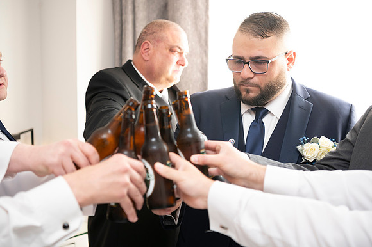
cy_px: 124
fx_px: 496
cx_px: 186
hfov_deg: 41.1
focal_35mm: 48
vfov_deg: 28.0
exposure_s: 1/100
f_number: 2.8
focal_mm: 48
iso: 800
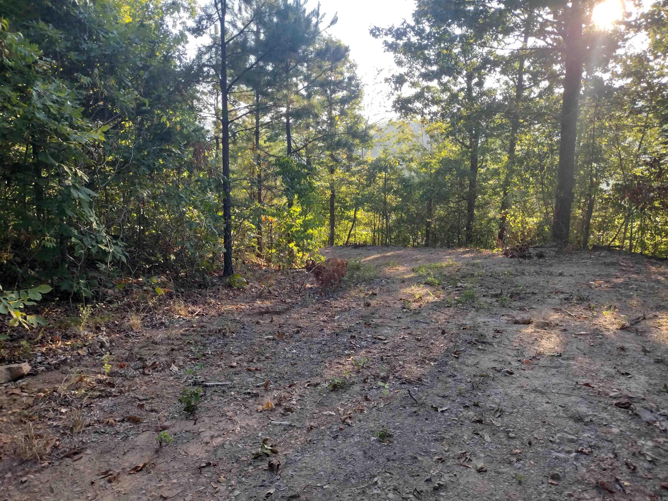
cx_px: 334
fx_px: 521
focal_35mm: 27
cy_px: 250
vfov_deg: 51.4
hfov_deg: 65.3
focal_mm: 4.71
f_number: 1.7
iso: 100
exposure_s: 1/241
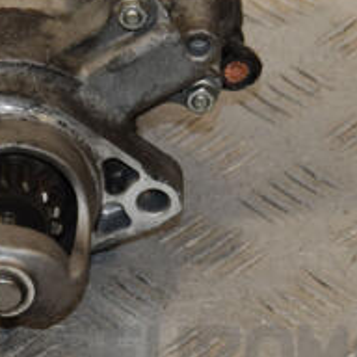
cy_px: 106
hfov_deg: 8.4
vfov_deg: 8.4
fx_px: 2415
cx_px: 69
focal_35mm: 207
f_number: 6.3
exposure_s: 1/200
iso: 800
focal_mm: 52
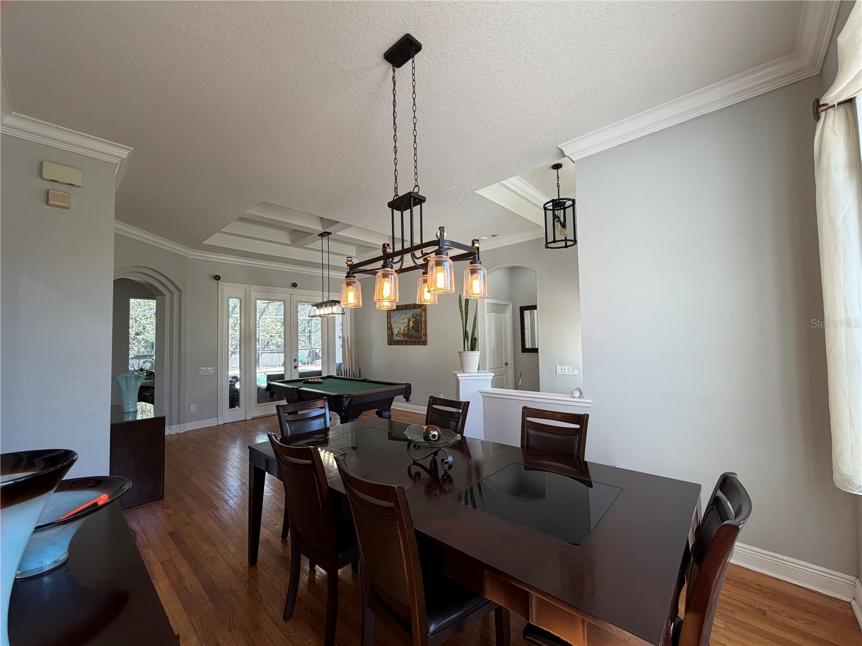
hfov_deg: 102.1
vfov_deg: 85.7
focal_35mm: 14
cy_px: 323
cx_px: 431
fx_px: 349
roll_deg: +1.1
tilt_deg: +2.9
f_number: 2.2
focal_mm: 2.22
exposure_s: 1/120
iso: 125
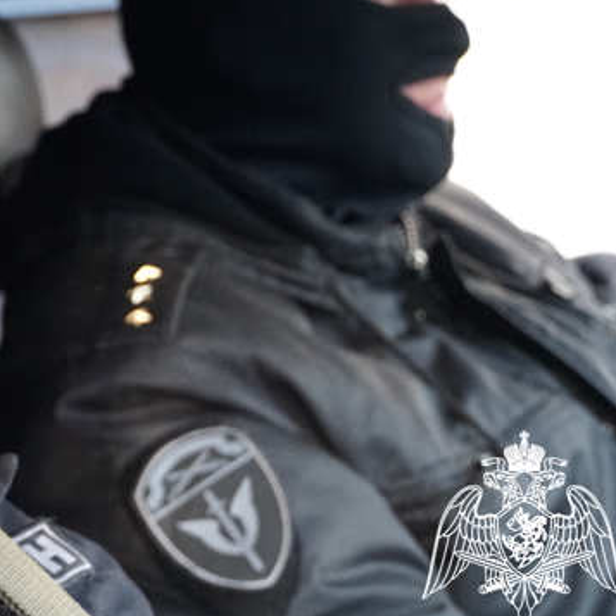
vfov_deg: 13.8
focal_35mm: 126
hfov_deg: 13.7
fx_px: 2535
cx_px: -3
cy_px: 211
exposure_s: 1/160
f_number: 5
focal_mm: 47
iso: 6400
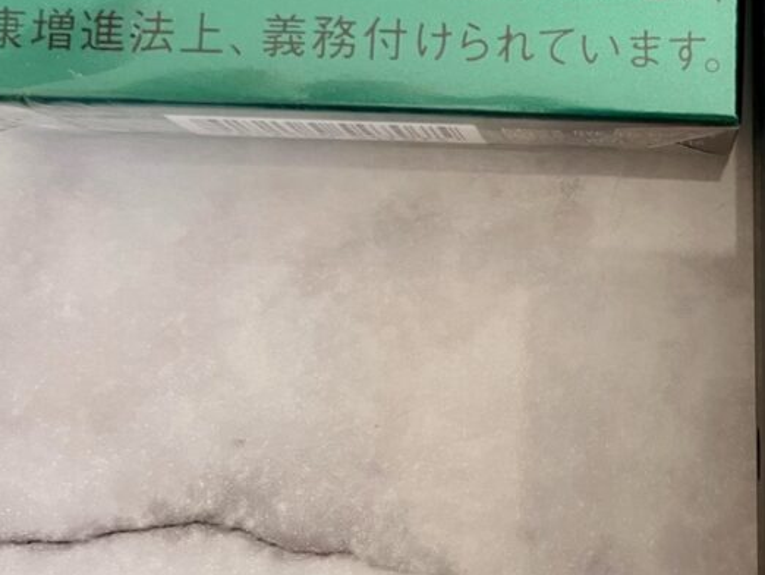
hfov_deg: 35.4
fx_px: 1128
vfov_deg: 28.5
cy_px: 224
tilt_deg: -82.7
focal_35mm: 51
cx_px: 680
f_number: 1.6
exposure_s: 1/60
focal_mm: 5.1
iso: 250
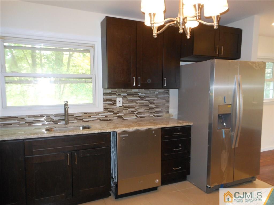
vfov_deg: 54.9
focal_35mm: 25
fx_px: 198
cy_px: 102
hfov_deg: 69.4
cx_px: 137
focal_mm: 4.5
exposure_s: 1/25
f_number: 3.2
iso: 250
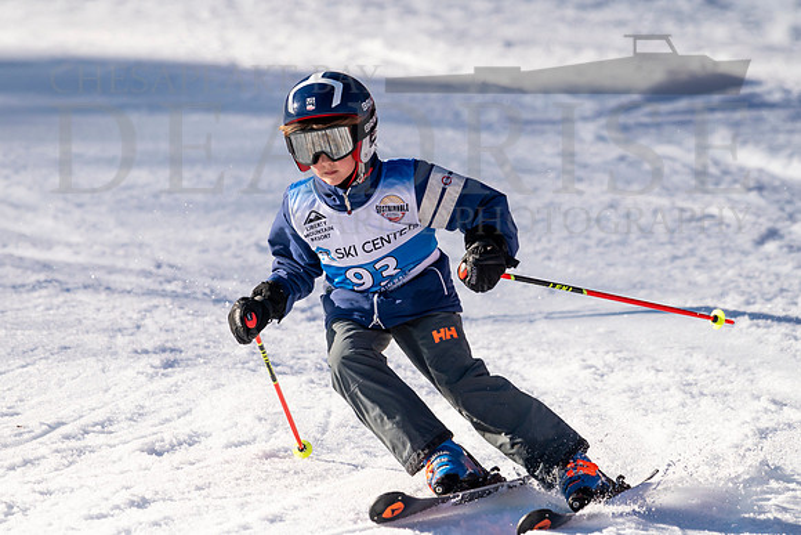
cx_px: 332
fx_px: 14571
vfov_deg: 2.1
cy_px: 246
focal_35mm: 655
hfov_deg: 3.1
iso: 640
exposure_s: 1/3200
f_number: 8
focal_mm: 560
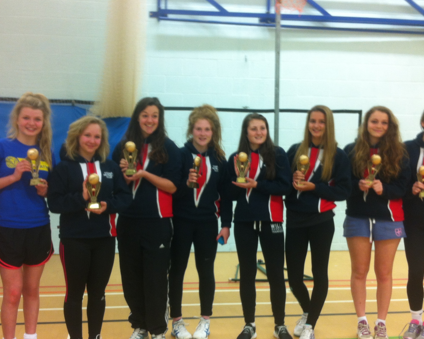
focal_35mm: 47
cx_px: 195
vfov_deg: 32.1
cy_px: 185
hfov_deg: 39.5
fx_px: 590
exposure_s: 1/15
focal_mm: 3.85
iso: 80
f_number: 2.8
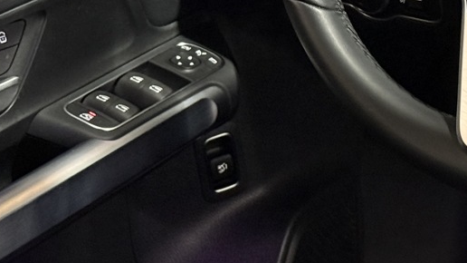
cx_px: 363
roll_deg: +4.0
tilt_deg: -18.9
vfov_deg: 8.1
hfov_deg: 14.6
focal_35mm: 146
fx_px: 1808
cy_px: -127
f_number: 1.78
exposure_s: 1/31
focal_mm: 6.76
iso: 500
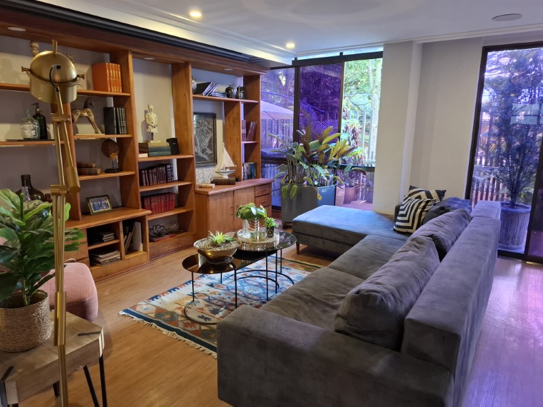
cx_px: 272
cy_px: 204
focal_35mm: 23
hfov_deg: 73.9
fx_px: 361
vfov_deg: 58.9
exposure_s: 1/30
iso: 320
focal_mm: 5.54
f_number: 1.8
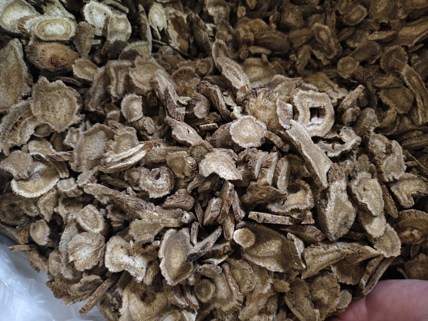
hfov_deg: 73.9
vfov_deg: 58.9
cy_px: 160
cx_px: 214
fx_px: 284
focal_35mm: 23
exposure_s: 1/33.3
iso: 1468
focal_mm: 5.56
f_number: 1.88
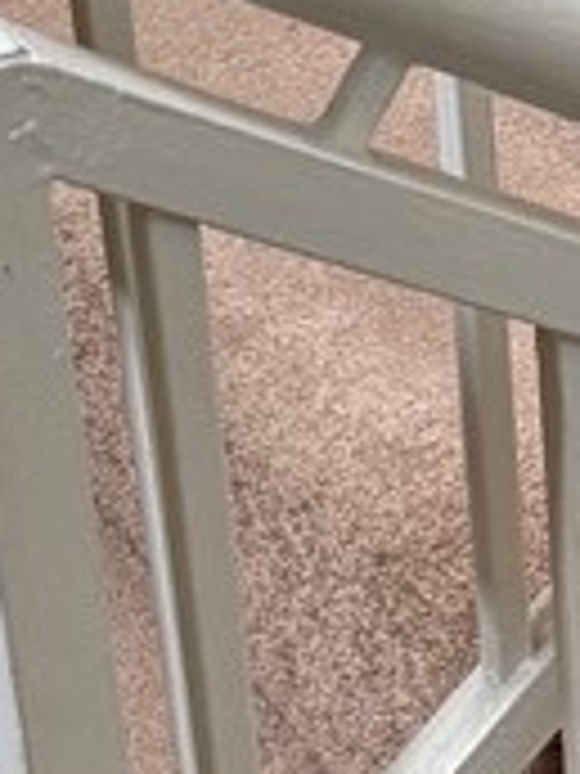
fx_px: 3195
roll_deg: -4.1
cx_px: 1412
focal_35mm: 143
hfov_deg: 9.2
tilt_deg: -23.8
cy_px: -171
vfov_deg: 13.4
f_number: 1.78
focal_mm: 6.76
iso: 200
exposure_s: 1/60
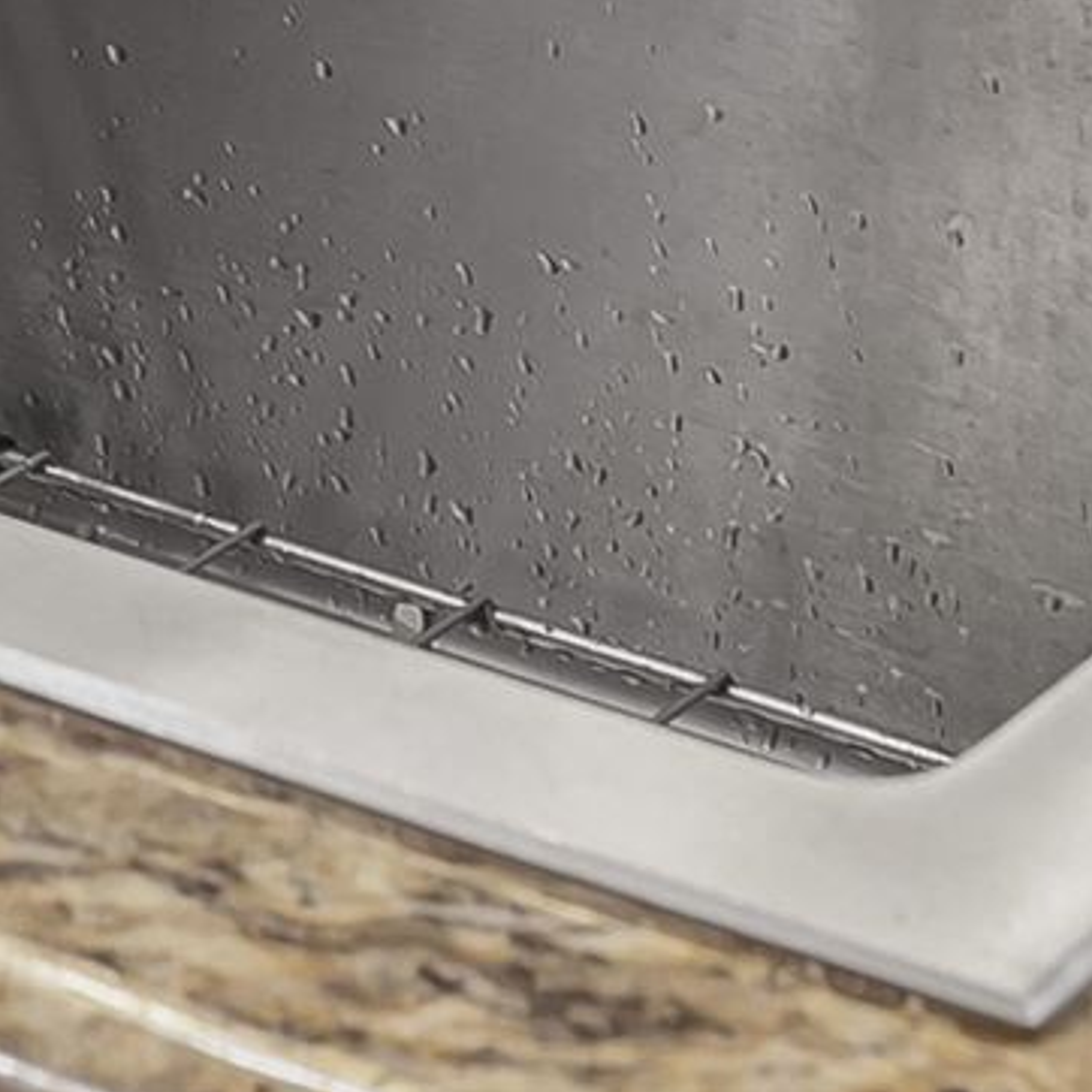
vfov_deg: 8.7
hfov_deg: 9.9
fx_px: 6174
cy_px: -1982
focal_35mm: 173
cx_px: -296
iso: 200
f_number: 9
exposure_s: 1
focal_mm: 24
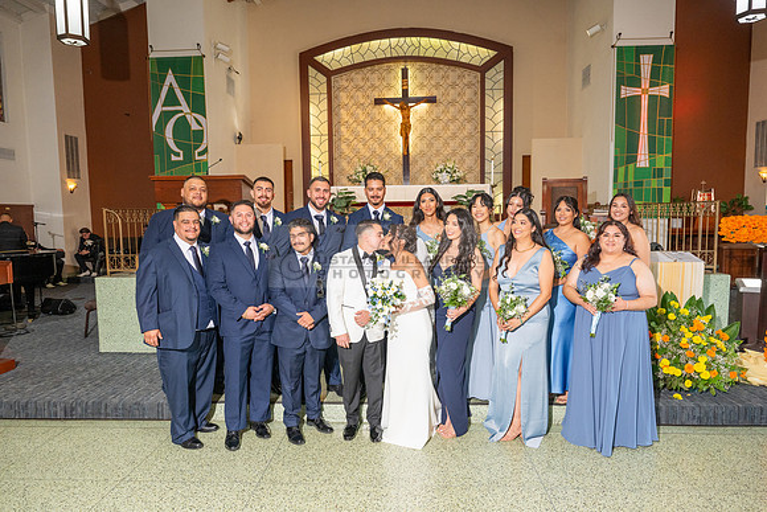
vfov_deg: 53.2
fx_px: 511
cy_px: 256
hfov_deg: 73.7
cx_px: 384
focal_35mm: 24
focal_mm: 24
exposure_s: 1/160
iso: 800
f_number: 5
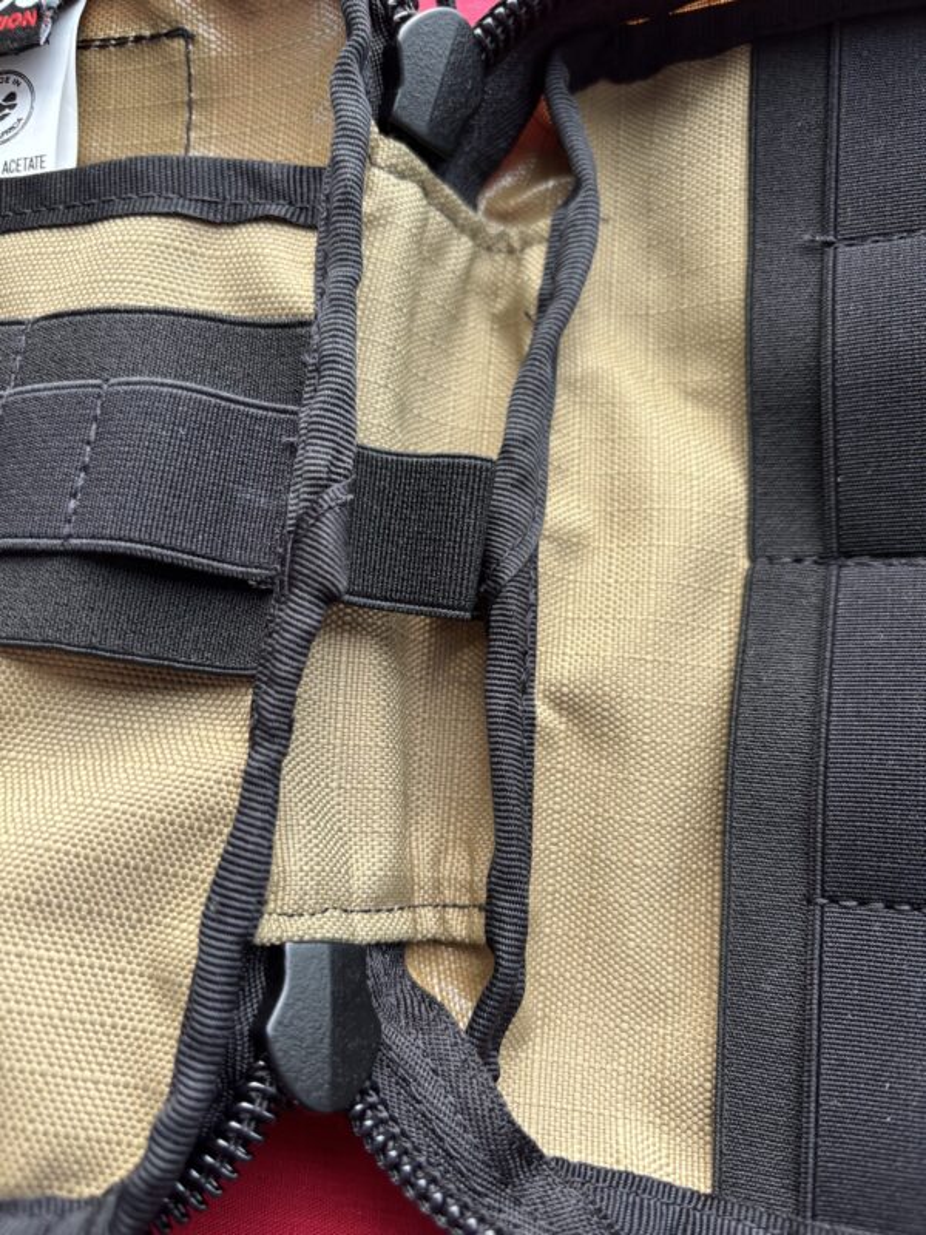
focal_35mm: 26
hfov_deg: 53.1
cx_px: 463
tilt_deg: -79.3
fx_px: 927
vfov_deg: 67.3
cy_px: 618
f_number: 1.6
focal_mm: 5.96
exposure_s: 1/121
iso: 50
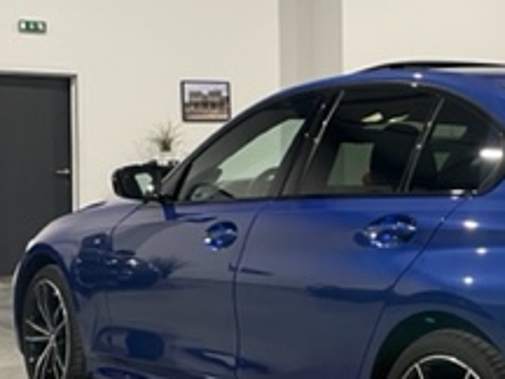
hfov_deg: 24.3
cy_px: 215
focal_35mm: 77
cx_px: 491
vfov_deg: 19.1
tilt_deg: -3.1
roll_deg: +0.2
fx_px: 1123
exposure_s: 1/50
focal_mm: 4.2
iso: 100
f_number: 1.6
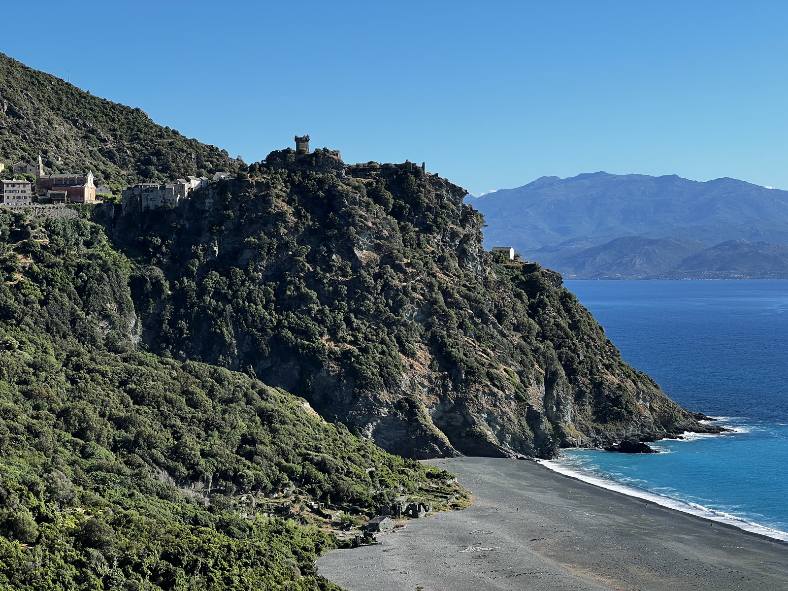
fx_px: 1753
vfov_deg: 19.1
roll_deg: +0.8
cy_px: 296
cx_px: 394
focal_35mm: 77
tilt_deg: -0.6
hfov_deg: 25.3
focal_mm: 9
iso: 32
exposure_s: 1/612
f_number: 2.8
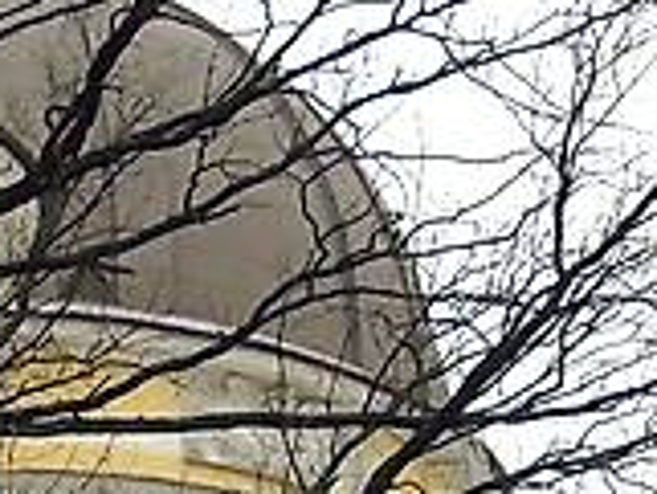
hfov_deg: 7.8
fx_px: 4805
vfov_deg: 5.7
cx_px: 45
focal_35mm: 253
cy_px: 1115
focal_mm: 6.1
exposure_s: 1/250
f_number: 3.8
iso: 80
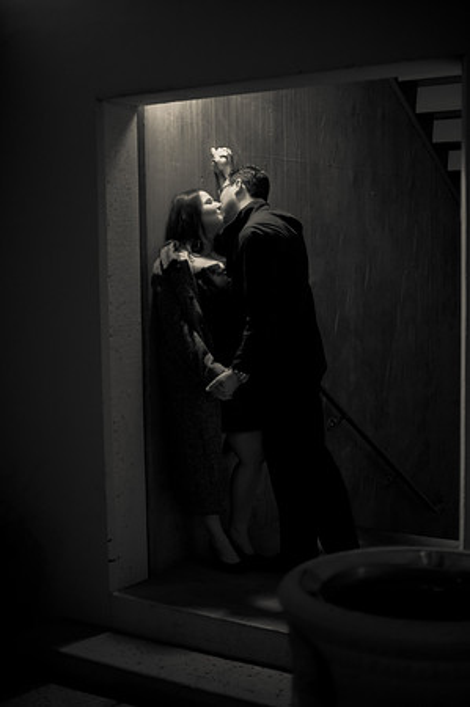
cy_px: 354
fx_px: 981
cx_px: 235
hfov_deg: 26.9
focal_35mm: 50
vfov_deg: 39.6
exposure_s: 1/100
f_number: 1.4
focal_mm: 50
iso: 2000
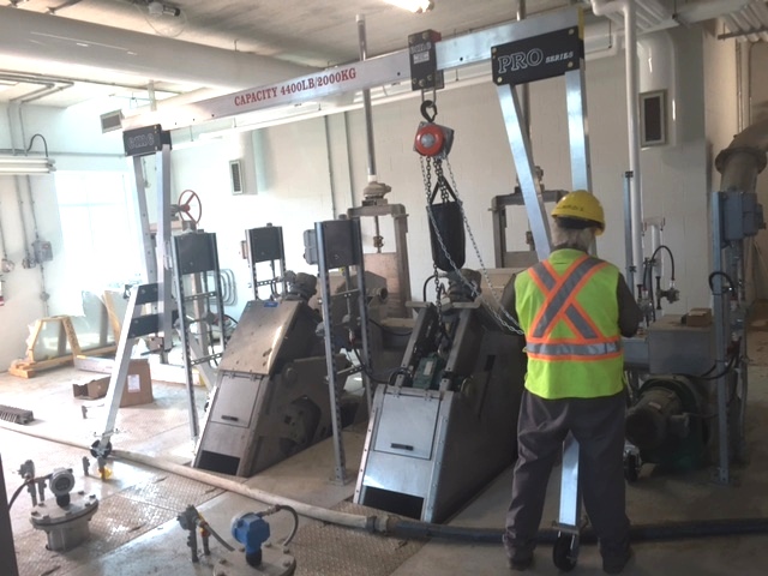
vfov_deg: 48.2
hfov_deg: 61.7
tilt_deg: -6.6
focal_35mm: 29
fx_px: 643
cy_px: 288
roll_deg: +5.1
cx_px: 384
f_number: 2.2
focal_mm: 4.15
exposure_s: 1/40
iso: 32
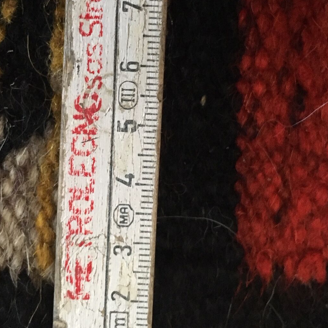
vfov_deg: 33.7
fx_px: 536
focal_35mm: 50
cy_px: 107
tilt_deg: -86.2
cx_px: 120
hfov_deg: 33.8
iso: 250
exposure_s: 1/17
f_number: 2.2
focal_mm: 4.15
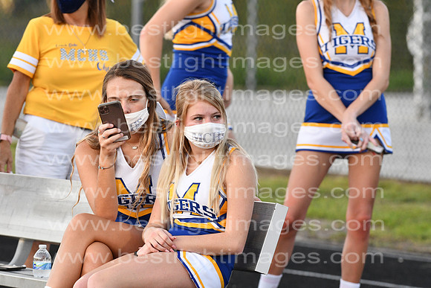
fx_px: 5389
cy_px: 144
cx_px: 216
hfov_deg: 4.6
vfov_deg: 3.1
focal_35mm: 450
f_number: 5.6
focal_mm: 300
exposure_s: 1/250
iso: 1600
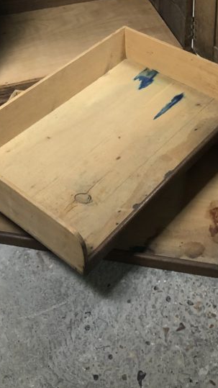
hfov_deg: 20.7
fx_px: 596
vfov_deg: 33.8
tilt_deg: -31.8
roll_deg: +1.0
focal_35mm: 58
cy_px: 28
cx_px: 128
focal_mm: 4
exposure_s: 1/17
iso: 80
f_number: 1.8
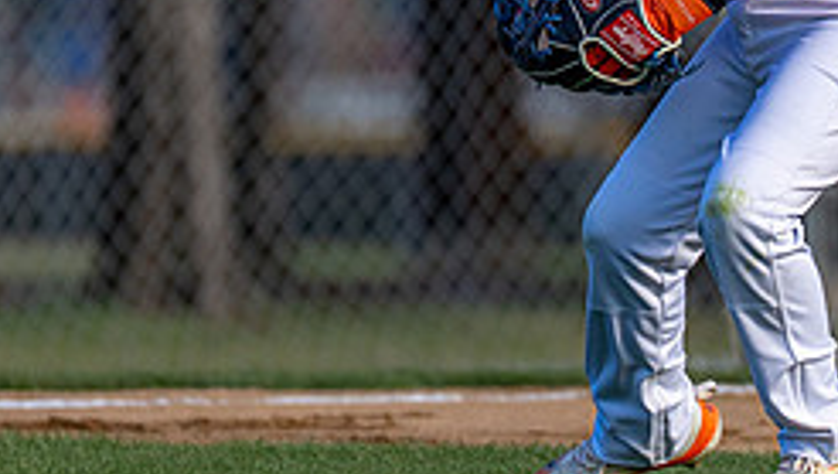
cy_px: 79
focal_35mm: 1179
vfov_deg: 1.0
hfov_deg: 1.8
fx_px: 26226
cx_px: 537
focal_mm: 200
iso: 160
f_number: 2.8
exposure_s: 1/2500
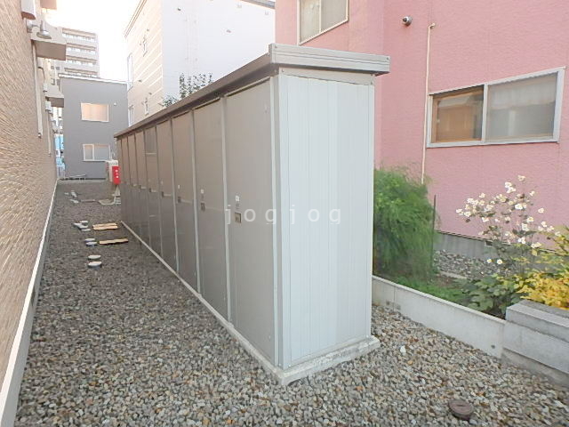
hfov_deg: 79.0
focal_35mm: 21
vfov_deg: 63.4
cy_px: 214
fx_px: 345
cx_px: 284
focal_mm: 3.7
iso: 200
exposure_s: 1/40
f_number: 3.5
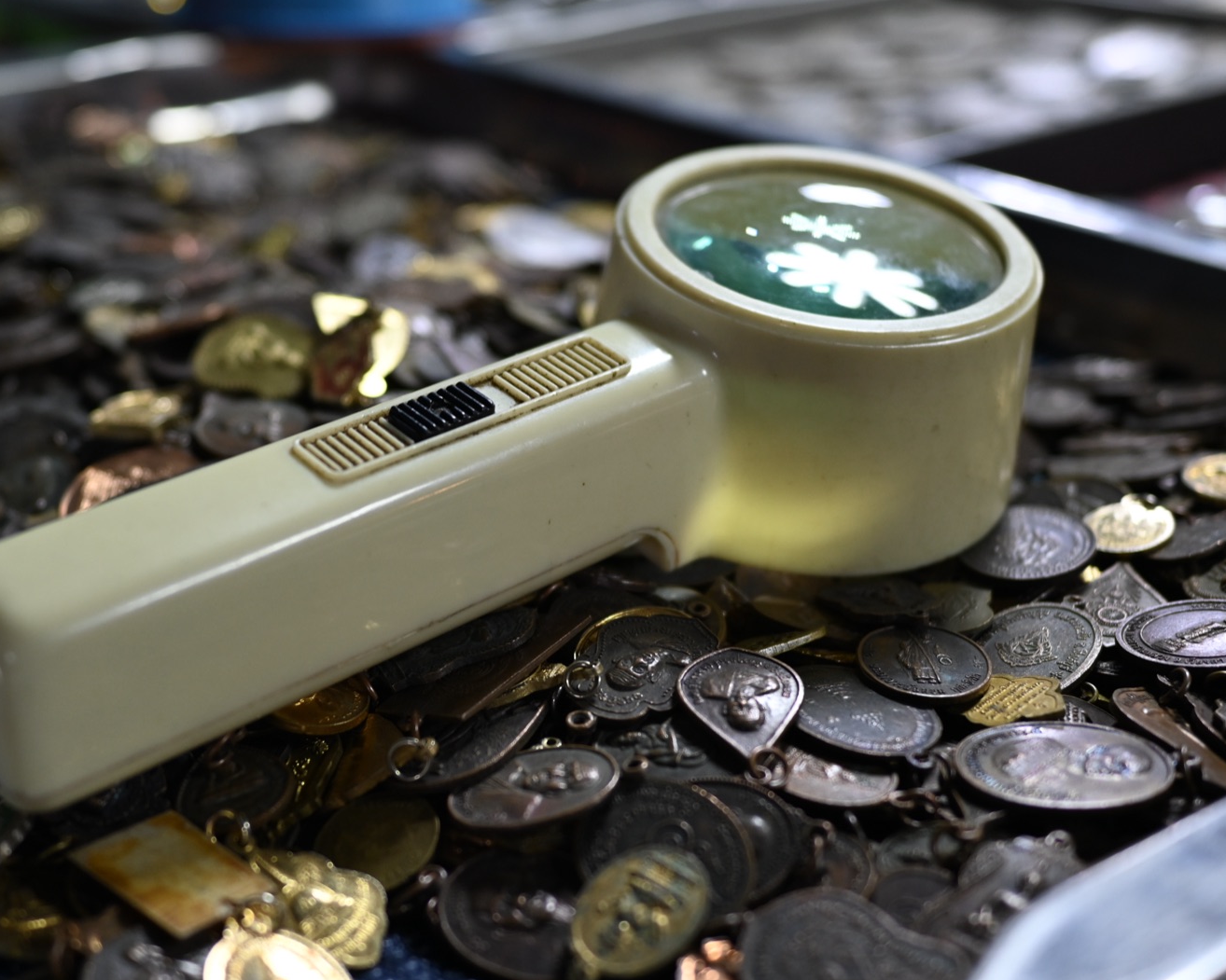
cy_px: 486
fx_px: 1742
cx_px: 517
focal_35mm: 48
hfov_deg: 38.7
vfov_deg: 31.4
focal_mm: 28
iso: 400
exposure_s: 1/250
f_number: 2.8
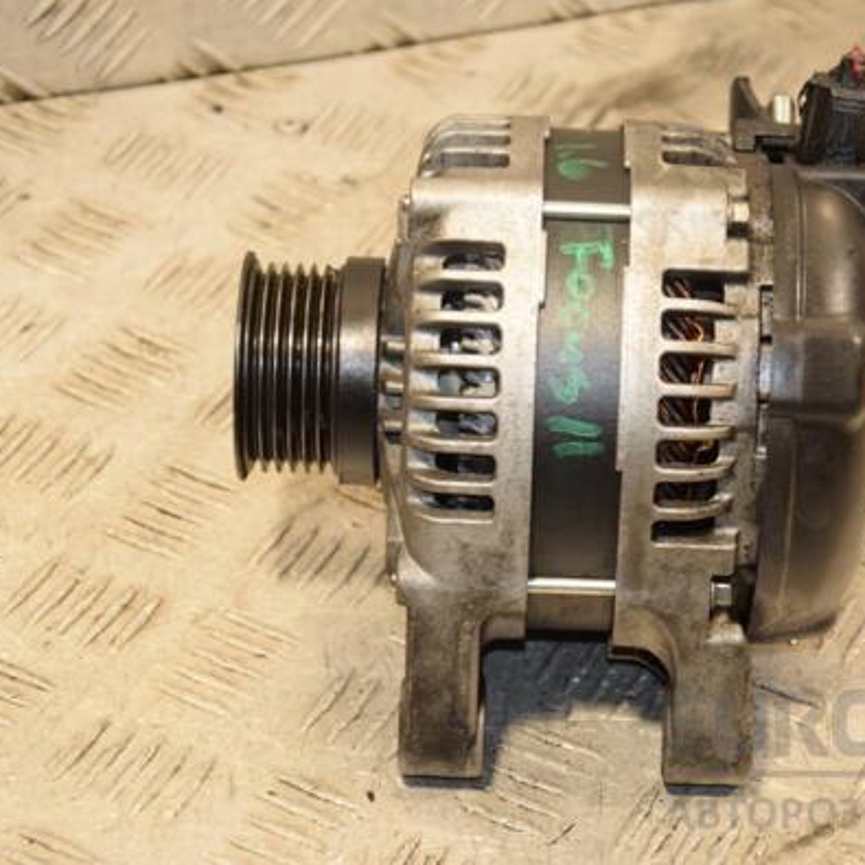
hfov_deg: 14.5
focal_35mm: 120
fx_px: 3393
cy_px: 431
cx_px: 624
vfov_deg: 14.5
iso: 800
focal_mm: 62
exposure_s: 1/160
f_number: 5.3
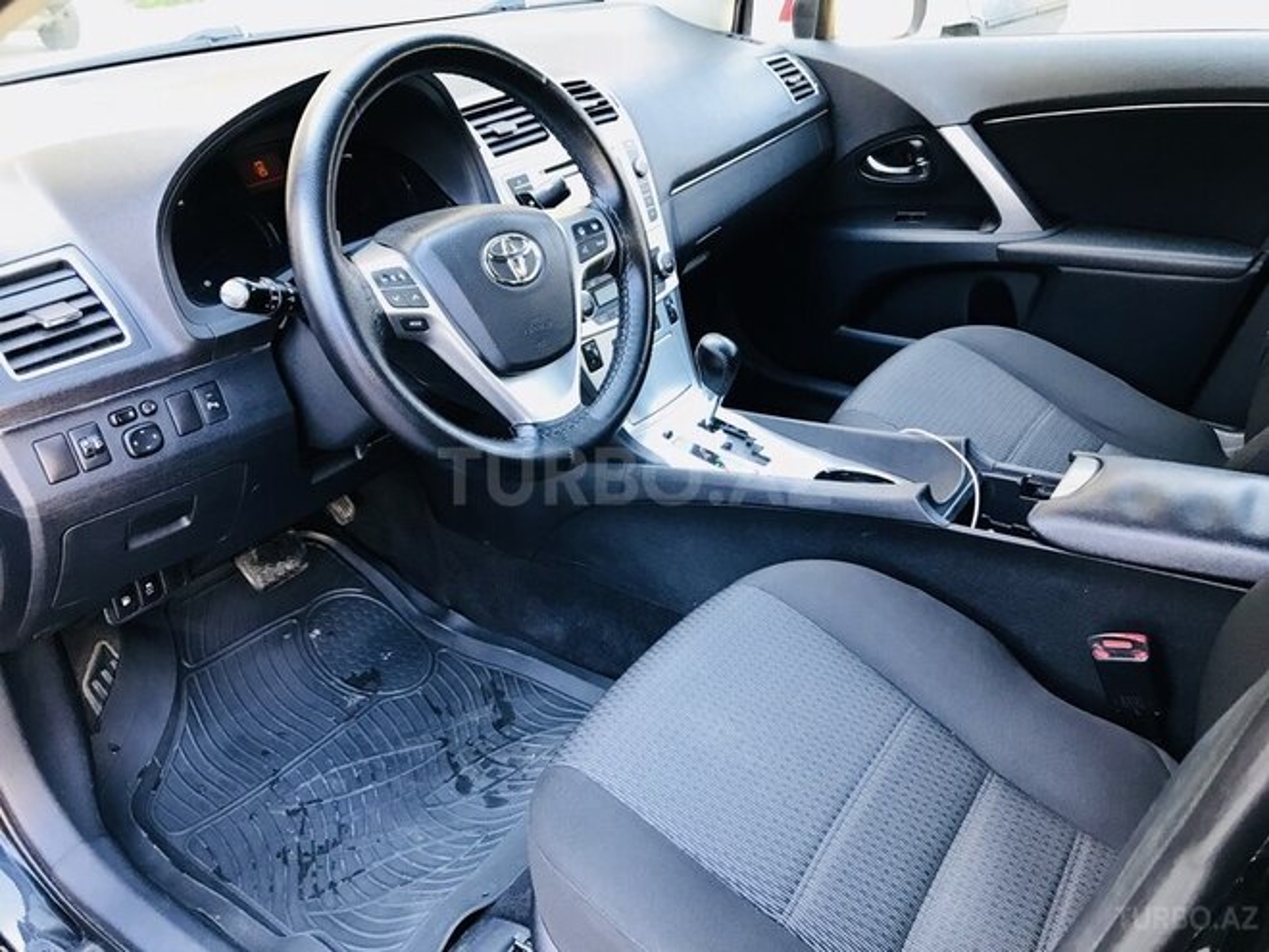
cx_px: 634
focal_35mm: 28
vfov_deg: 49.7
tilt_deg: -28.3
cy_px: 476
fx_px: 1026
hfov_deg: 63.4
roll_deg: +1.0
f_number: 1.8
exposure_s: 1/23
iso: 32
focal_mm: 3.99
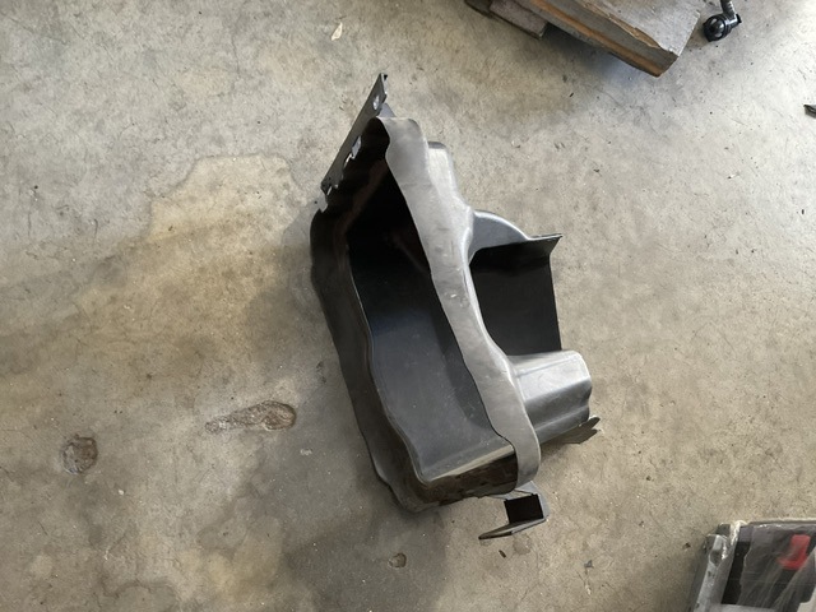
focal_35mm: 29
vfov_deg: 48.2
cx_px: 408
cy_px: 306
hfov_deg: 61.7
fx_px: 684
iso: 320
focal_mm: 3
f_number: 1.8
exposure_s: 1/59
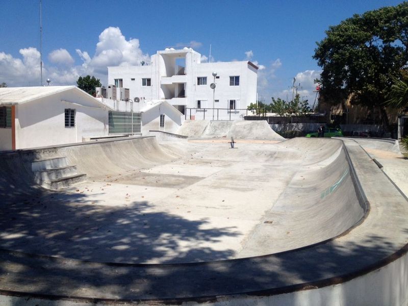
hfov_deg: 52.6
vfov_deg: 40.7
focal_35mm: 35
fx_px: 413
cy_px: 153
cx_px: 204
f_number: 2.4
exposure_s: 1/3460
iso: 50
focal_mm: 4.28
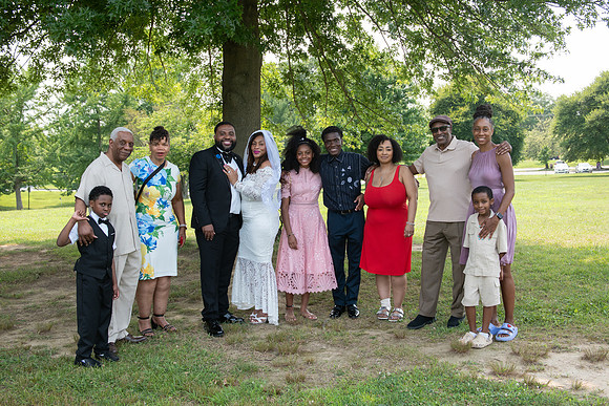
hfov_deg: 42.7
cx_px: 304
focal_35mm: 46
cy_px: 203
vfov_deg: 29.3
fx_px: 778
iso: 800
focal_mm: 44
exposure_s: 1/400
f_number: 6.3
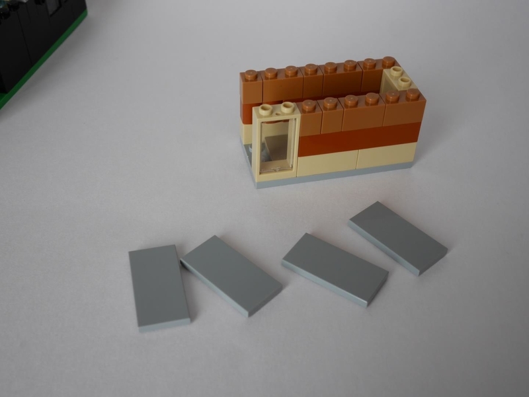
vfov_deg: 36.0
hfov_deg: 46.8
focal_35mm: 40
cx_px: 264
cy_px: 198
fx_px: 612
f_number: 7.1
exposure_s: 1/60
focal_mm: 20
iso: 320
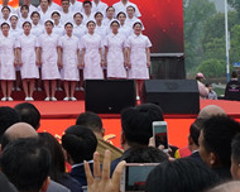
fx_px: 1328
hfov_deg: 9.8
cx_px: -197
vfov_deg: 8.2
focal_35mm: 187
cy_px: -6
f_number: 18
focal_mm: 54
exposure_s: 1/60
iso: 500
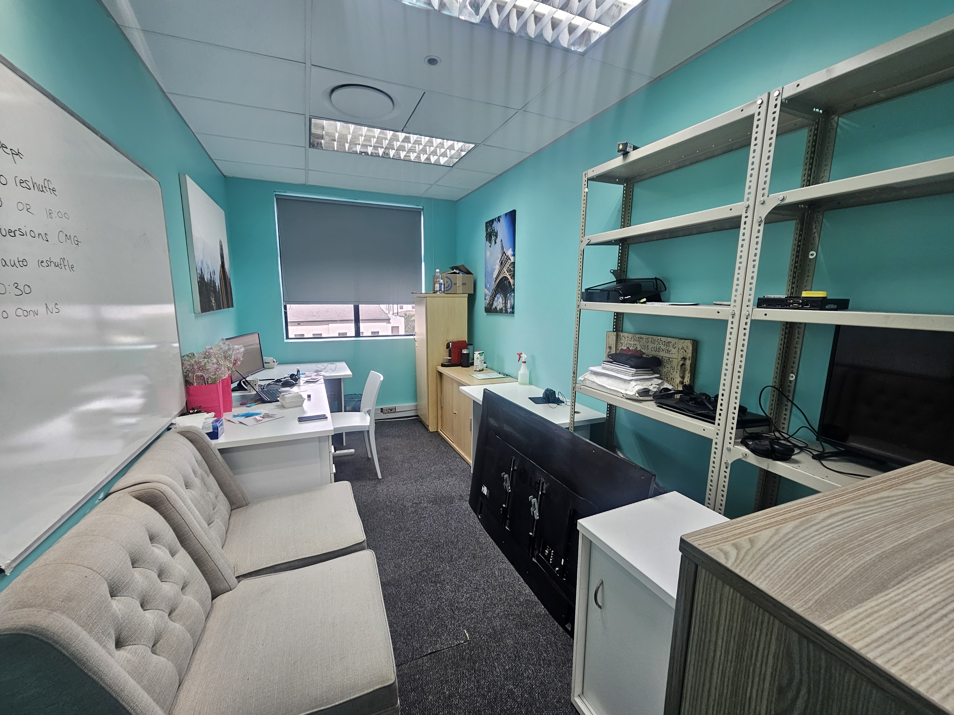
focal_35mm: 13
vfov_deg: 89.9
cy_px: 358
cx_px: 477
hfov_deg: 106.2
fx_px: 358
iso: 125
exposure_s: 1/50
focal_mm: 2.2
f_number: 2.2
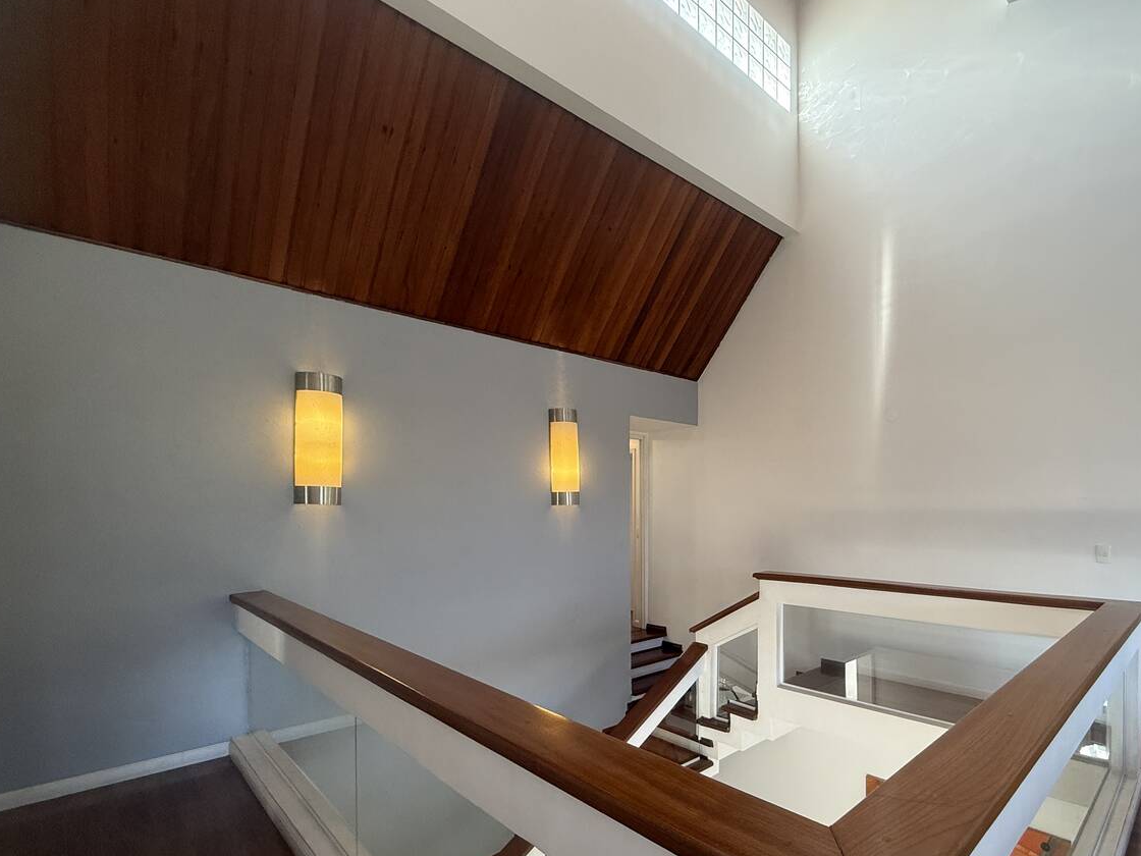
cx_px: 720
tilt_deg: +0.1
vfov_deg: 70.8
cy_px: 518
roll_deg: -0.2
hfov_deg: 85.9
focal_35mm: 18
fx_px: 593
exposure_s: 1/120
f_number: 2.2
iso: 250
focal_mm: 2.22
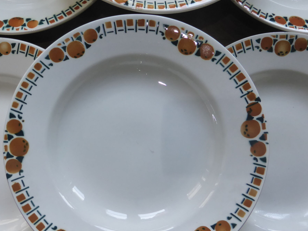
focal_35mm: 36
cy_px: 139
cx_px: 140
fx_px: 320
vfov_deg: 39.5
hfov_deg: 51.3
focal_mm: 4.3
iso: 320
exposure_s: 1/60
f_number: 3.3
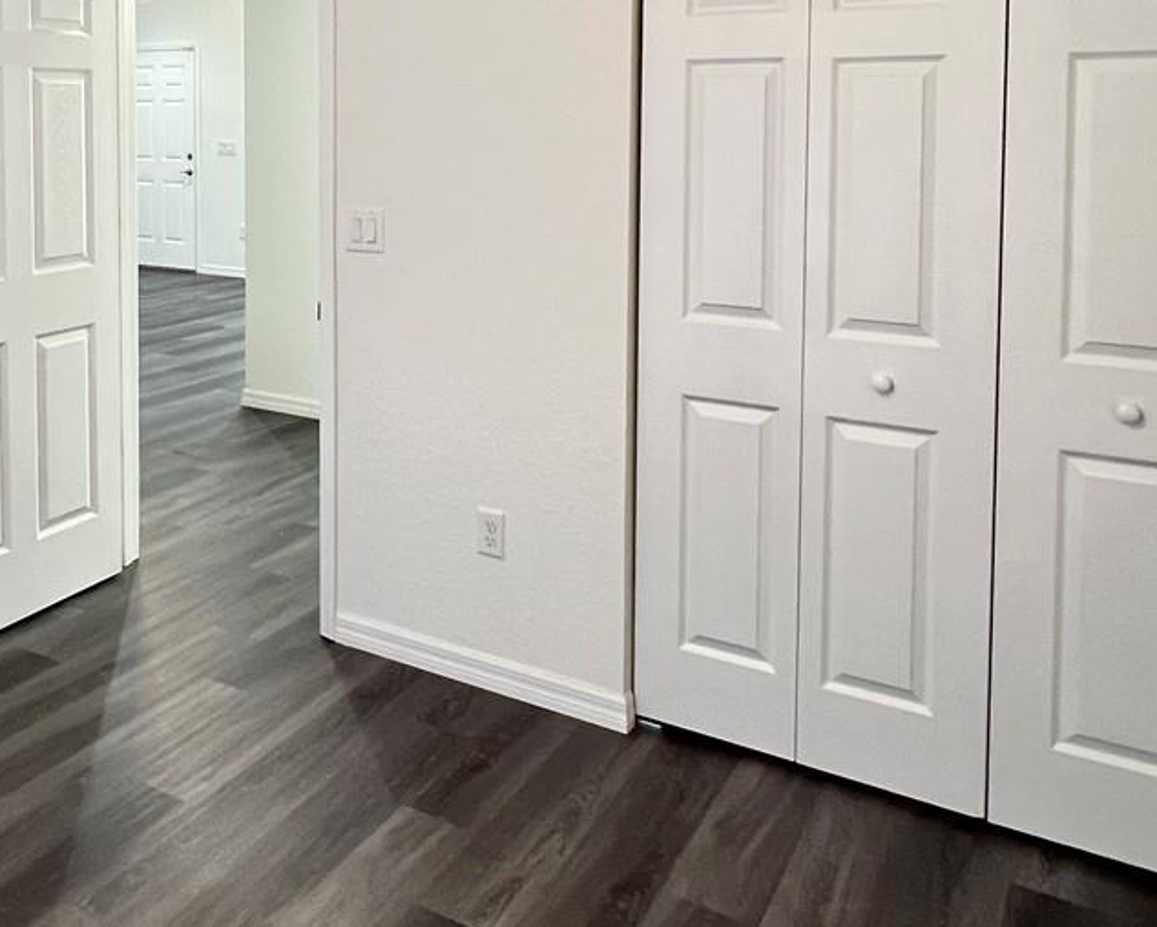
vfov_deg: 43.3
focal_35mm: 32
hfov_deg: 53.9
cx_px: 341
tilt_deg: -1.5
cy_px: 164
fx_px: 1096
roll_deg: +0.2
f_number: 1.8
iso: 400
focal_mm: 1.57
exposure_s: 1/60
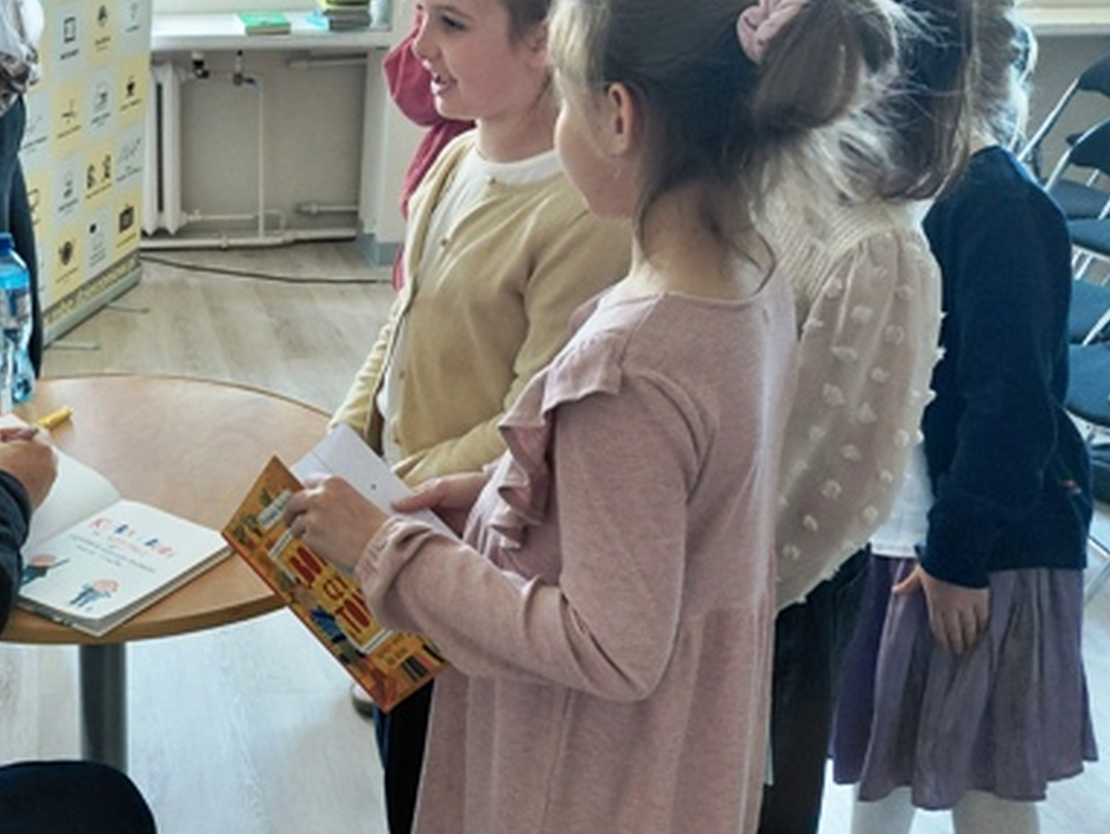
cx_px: 204
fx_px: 1347
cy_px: 440
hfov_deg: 42.5
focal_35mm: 42
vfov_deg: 34.4
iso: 250
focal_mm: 4.69
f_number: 1.8
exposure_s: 1/60
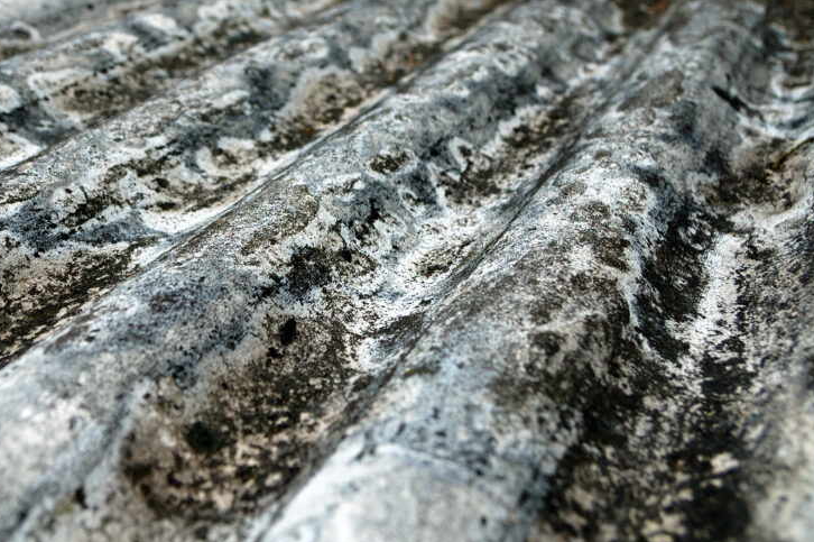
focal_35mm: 55
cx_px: 270
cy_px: 201
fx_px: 1243
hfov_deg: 35.9
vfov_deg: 24.5
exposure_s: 1/200
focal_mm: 26
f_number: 3.5
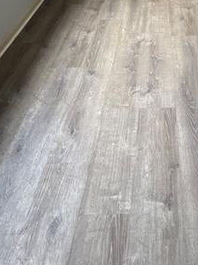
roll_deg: +1.9
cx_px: 163
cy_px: -70
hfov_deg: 37.0
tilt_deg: -15.1
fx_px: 282
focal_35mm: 37
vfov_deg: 35.9
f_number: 2.2
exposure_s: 1/99
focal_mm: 2.22
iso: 160
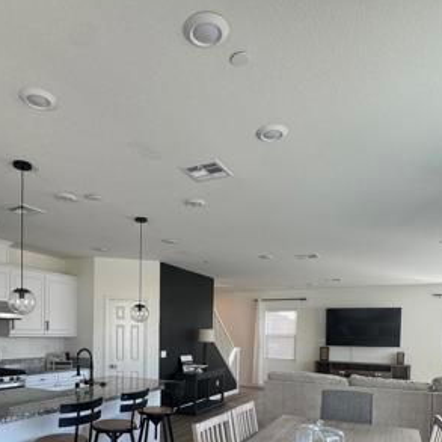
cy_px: 347
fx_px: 390
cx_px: 186
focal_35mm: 27
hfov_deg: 58.8
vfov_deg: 55.3
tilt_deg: -1.9
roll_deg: -1.5
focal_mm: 2.22
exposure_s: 1/120
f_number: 2.2
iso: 100
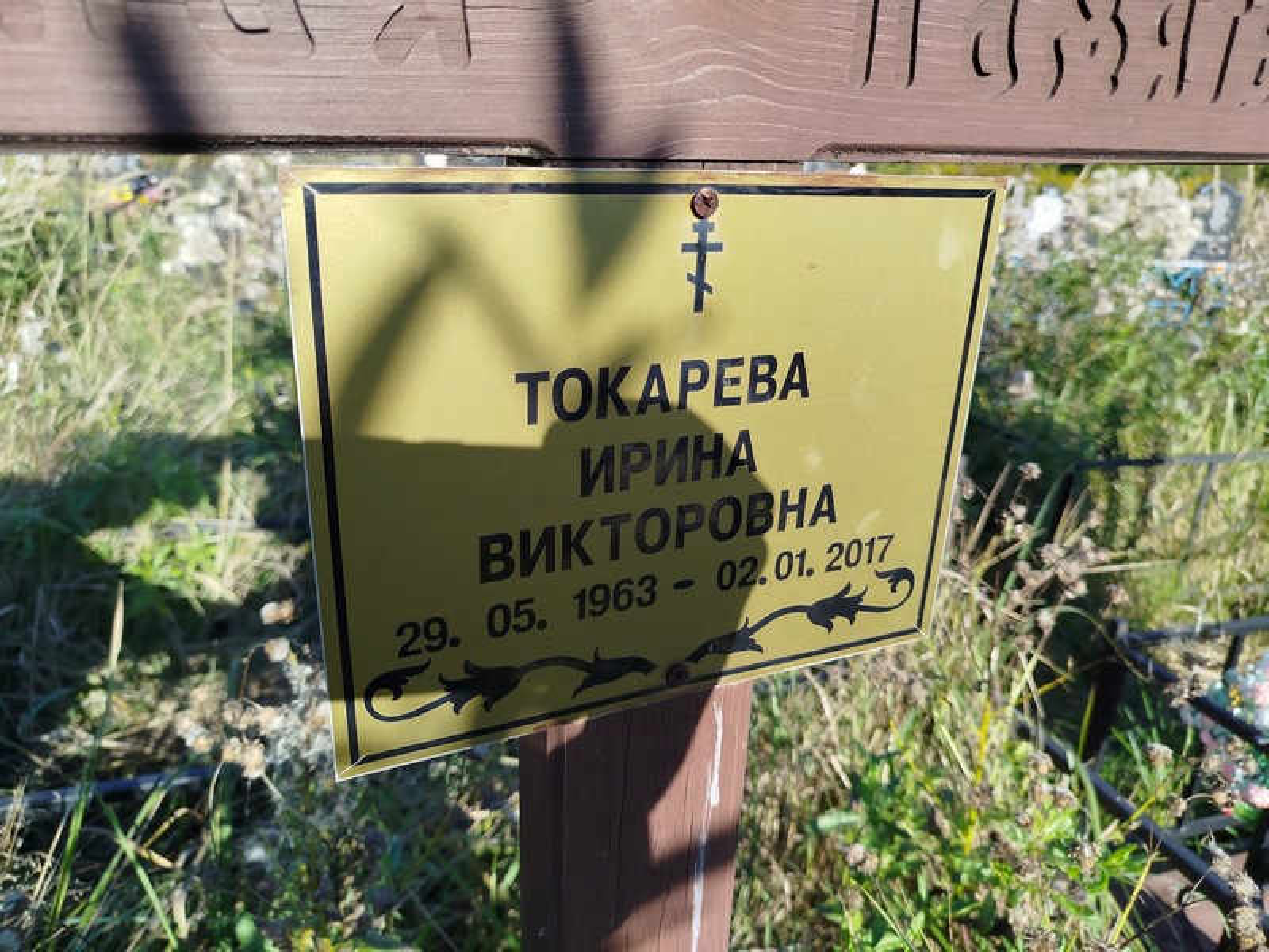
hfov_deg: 71.6
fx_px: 880
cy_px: 476
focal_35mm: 24
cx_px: 634
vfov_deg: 56.8
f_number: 1.7
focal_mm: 5.31
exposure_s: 1/493
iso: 50
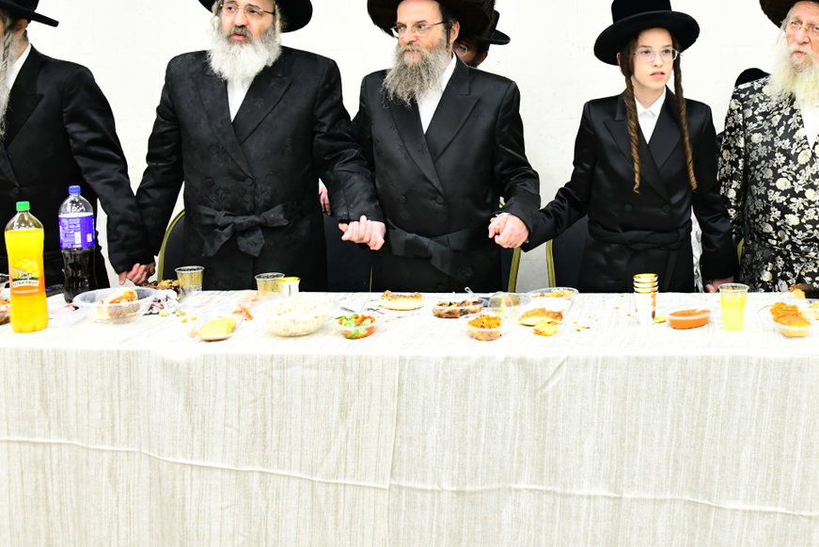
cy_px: 138
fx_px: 1024
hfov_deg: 42.5
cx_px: 598
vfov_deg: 29.4
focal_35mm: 45
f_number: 5.6
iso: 3200
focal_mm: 28
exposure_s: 1/100
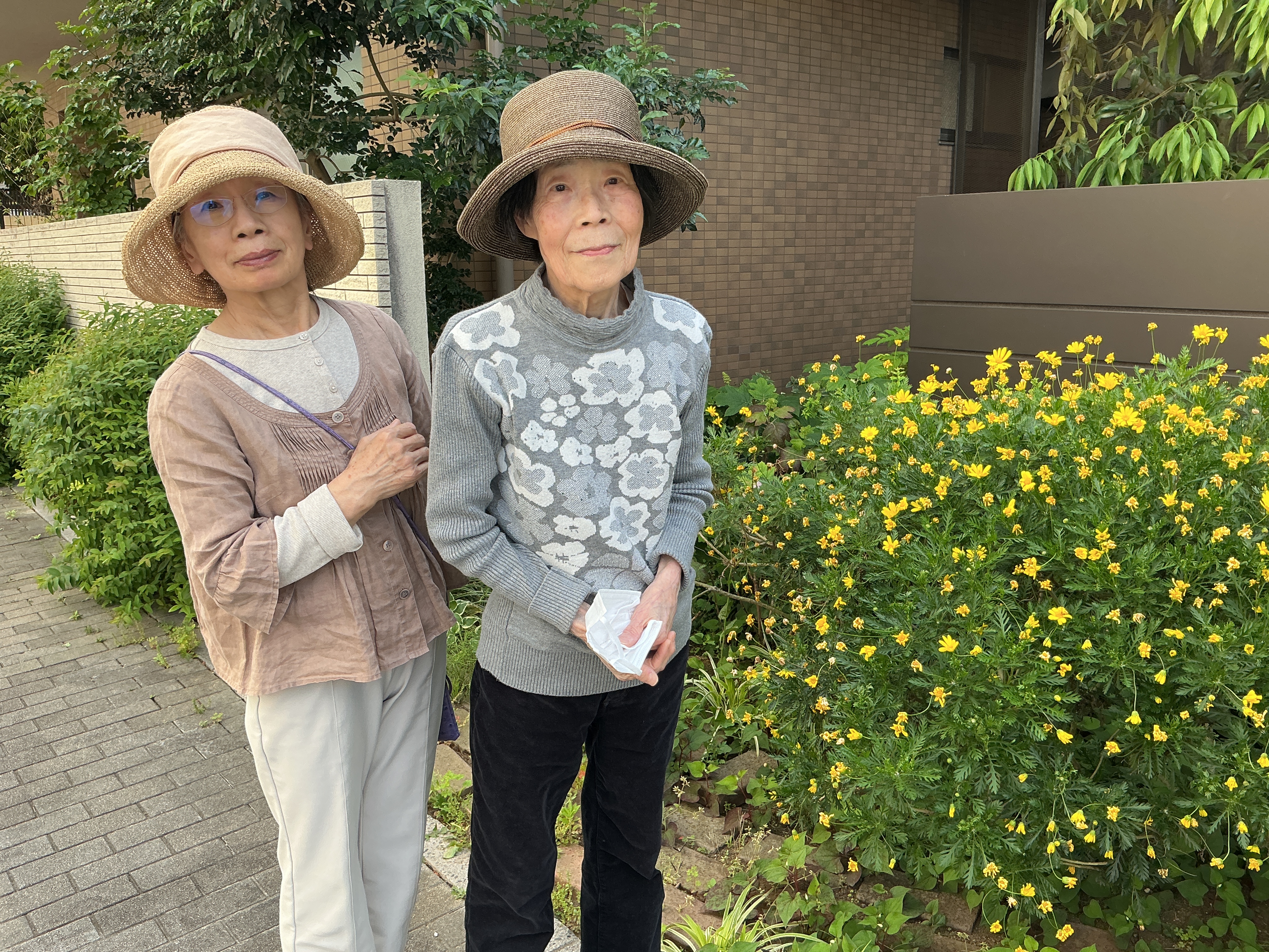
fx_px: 1063
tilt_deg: -12.2
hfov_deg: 61.7
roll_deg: +1.3
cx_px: 634
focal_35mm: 29
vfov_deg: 48.2
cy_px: 476
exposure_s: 1/257
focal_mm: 3
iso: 25
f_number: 1.8
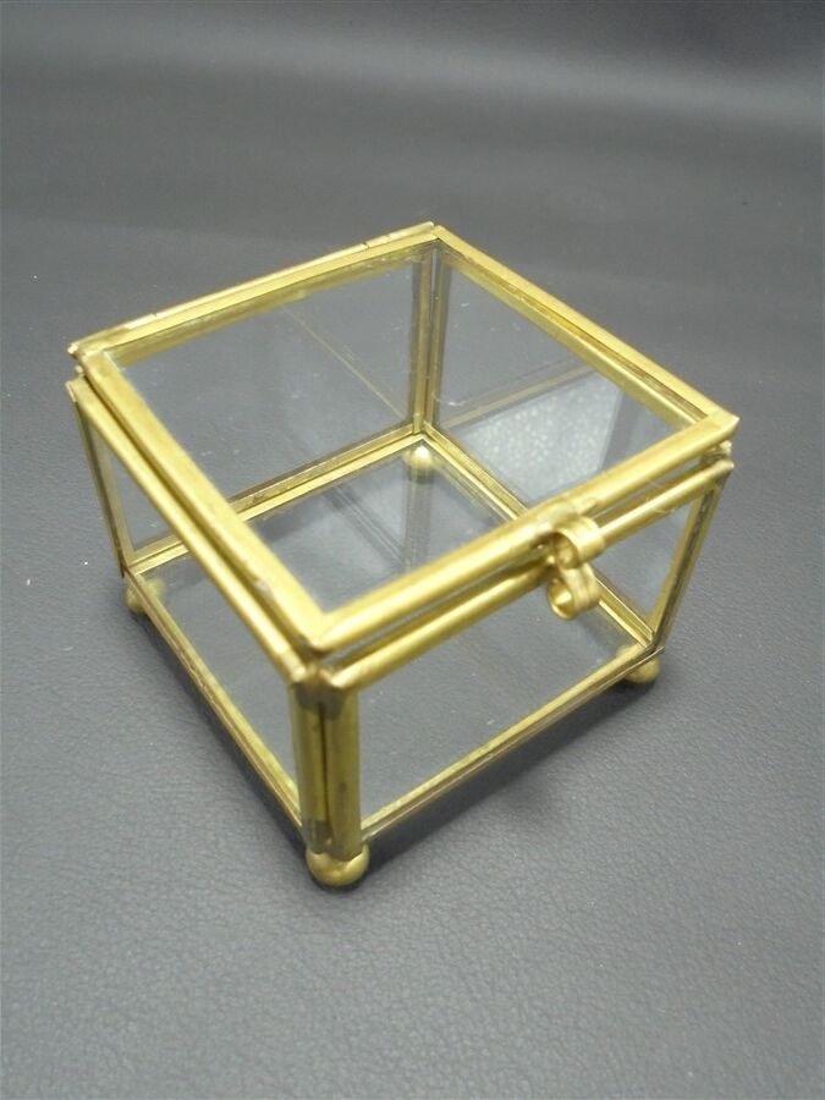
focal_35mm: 29
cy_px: 550
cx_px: 412
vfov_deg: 61.7
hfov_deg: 48.2
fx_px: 922
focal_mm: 5.3
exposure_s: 1/30
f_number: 3.7
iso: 320
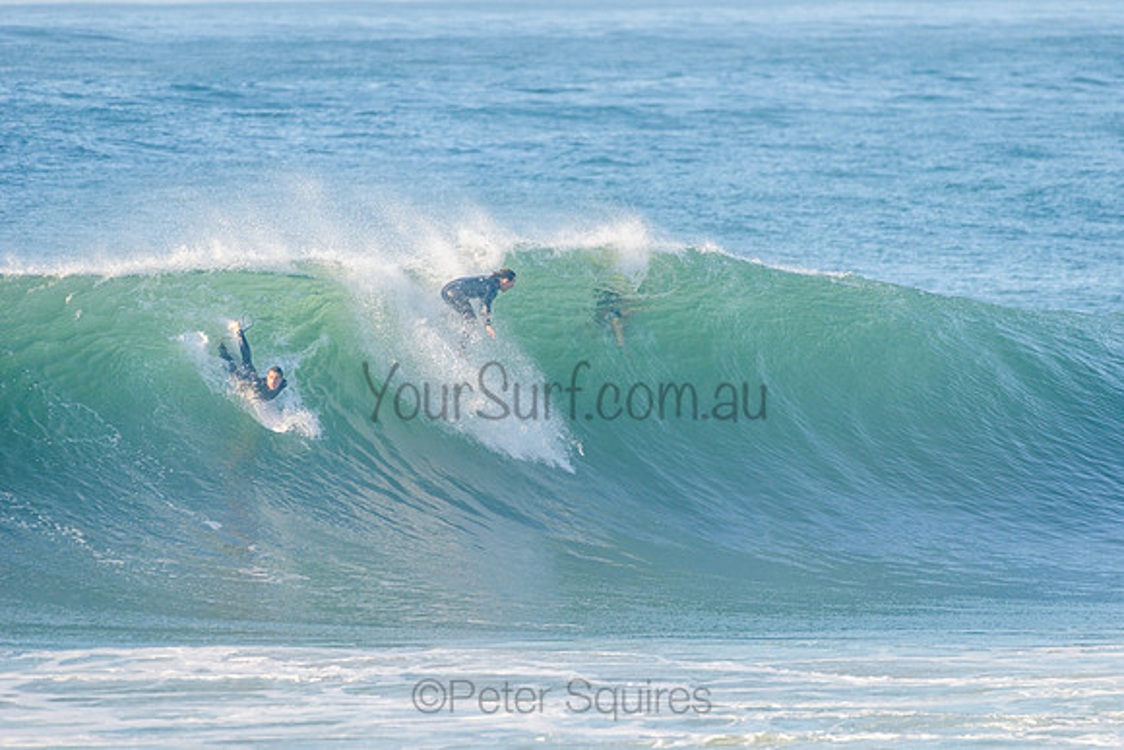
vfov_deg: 2.8
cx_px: 562
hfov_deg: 4.1
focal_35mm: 500
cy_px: 375
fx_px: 15614
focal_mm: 500
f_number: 5.6
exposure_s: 1/1600
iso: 360
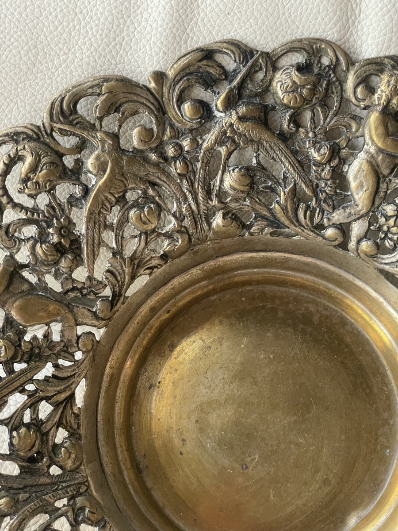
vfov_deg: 36.8
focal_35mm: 52
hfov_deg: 28.0
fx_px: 797
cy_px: 266
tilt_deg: -72.5
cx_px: 199
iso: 320
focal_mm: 6
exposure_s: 1/60
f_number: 2
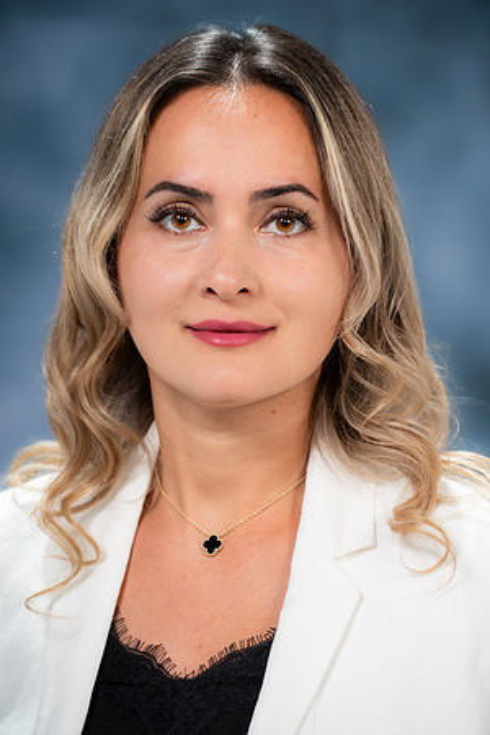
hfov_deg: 7.6
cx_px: 245
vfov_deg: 11.4
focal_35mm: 180
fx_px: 3675
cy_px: 368
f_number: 5.6
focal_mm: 180
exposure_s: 1/200
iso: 320
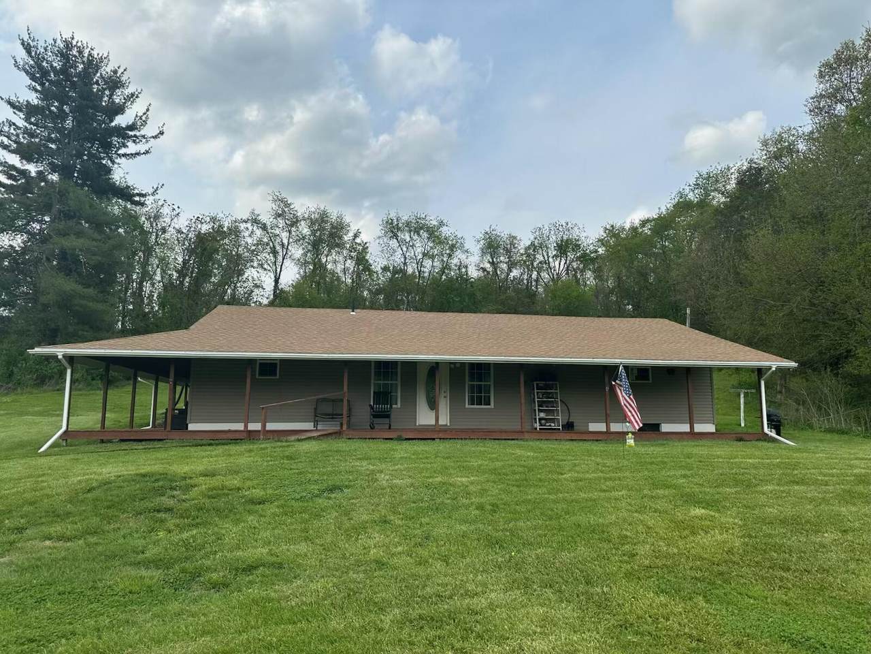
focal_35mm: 24
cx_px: 436
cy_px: 327
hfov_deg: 71.6
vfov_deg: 56.8
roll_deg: -0.2
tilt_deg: +8.5
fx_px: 604
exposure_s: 1/3472
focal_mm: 6.86
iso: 80
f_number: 1.78
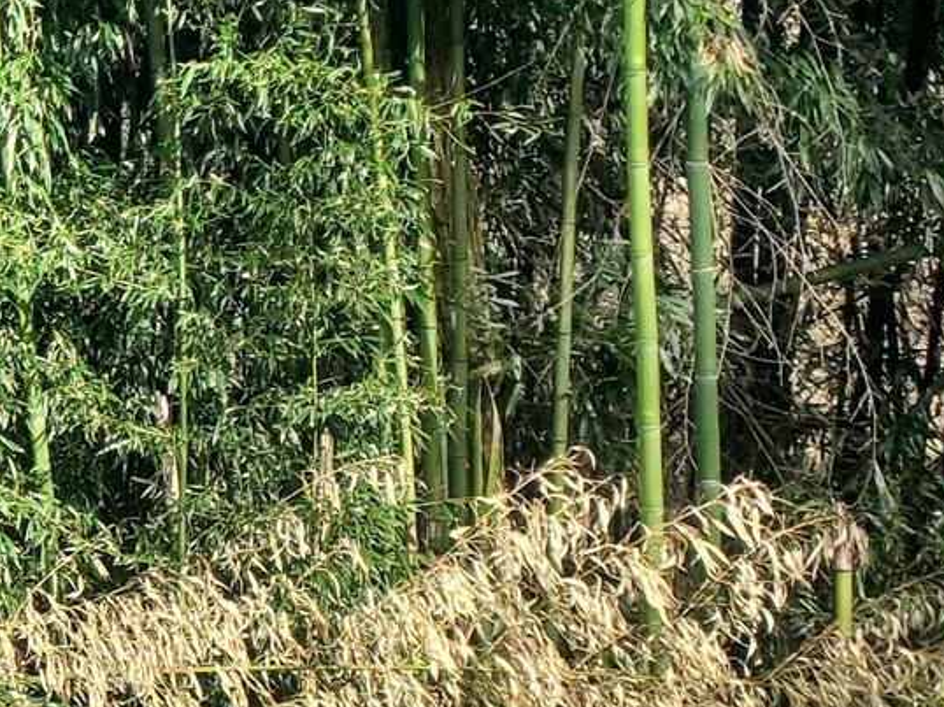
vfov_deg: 14.9
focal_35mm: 99
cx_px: -828
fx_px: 2699
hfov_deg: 16.2
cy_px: 218
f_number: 2.4
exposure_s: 1/290
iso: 50
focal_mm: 4.3
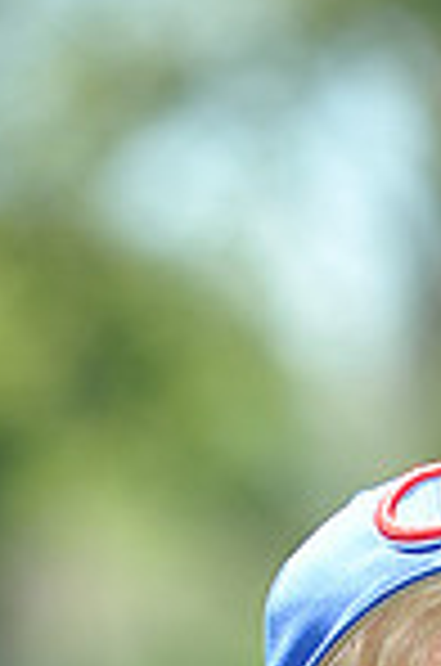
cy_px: 968
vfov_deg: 2.6
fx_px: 14491
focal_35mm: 785
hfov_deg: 1.7
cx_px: 738
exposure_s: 1/500
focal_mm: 200
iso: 200
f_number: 4.5
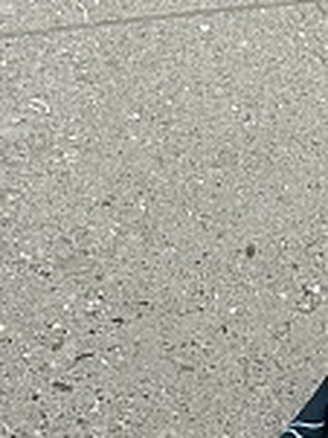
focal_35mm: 127
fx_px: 1607
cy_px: 774
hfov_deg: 10.6
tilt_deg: -85.4
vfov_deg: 13.9
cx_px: 671
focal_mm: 6.86
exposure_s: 1/50
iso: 125
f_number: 1.78
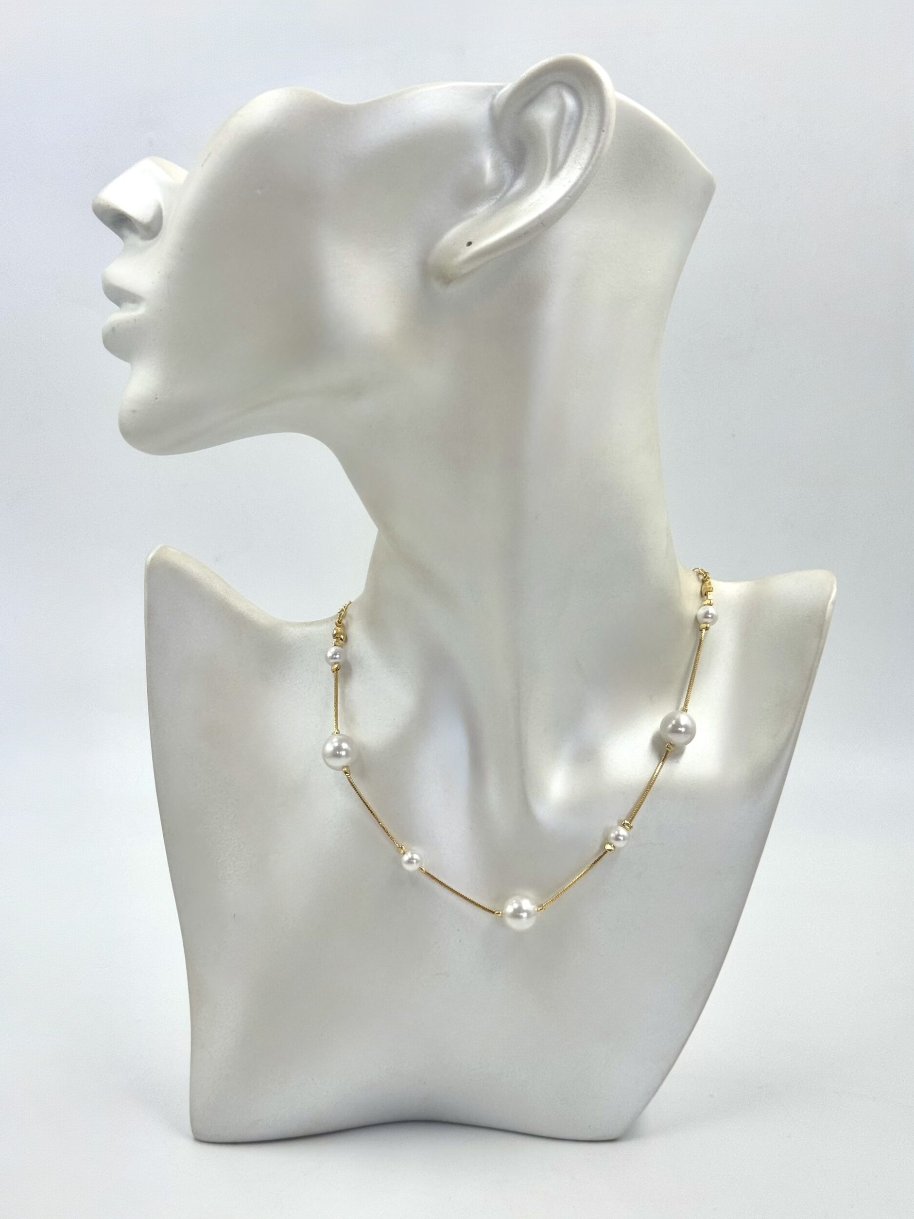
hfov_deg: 29.7
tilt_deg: -12.4
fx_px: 1725
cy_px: 619
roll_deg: +3.4
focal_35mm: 49
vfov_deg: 38.9
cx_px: 452
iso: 64
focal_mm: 6.76
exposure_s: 1/1059
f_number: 1.78
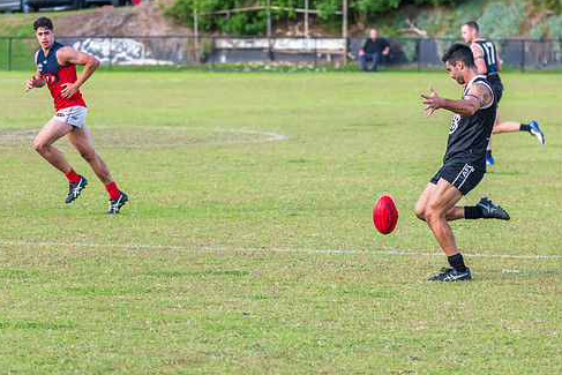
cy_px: 151
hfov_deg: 6.6
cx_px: 360
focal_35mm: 311
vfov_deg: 4.4
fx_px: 4856
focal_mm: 200
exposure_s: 1/1250
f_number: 5.3
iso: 800
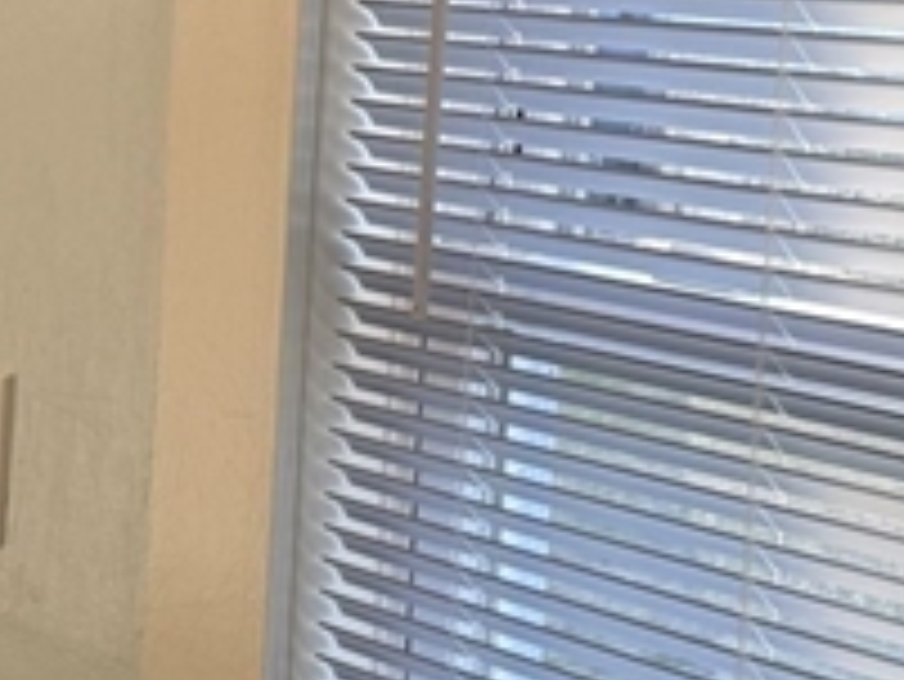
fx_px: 3188
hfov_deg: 15.1
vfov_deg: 12.1
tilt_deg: -5.9
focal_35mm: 122
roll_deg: -1.5
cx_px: -405
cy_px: 225
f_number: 1.78
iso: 64
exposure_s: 1/208
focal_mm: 6.76
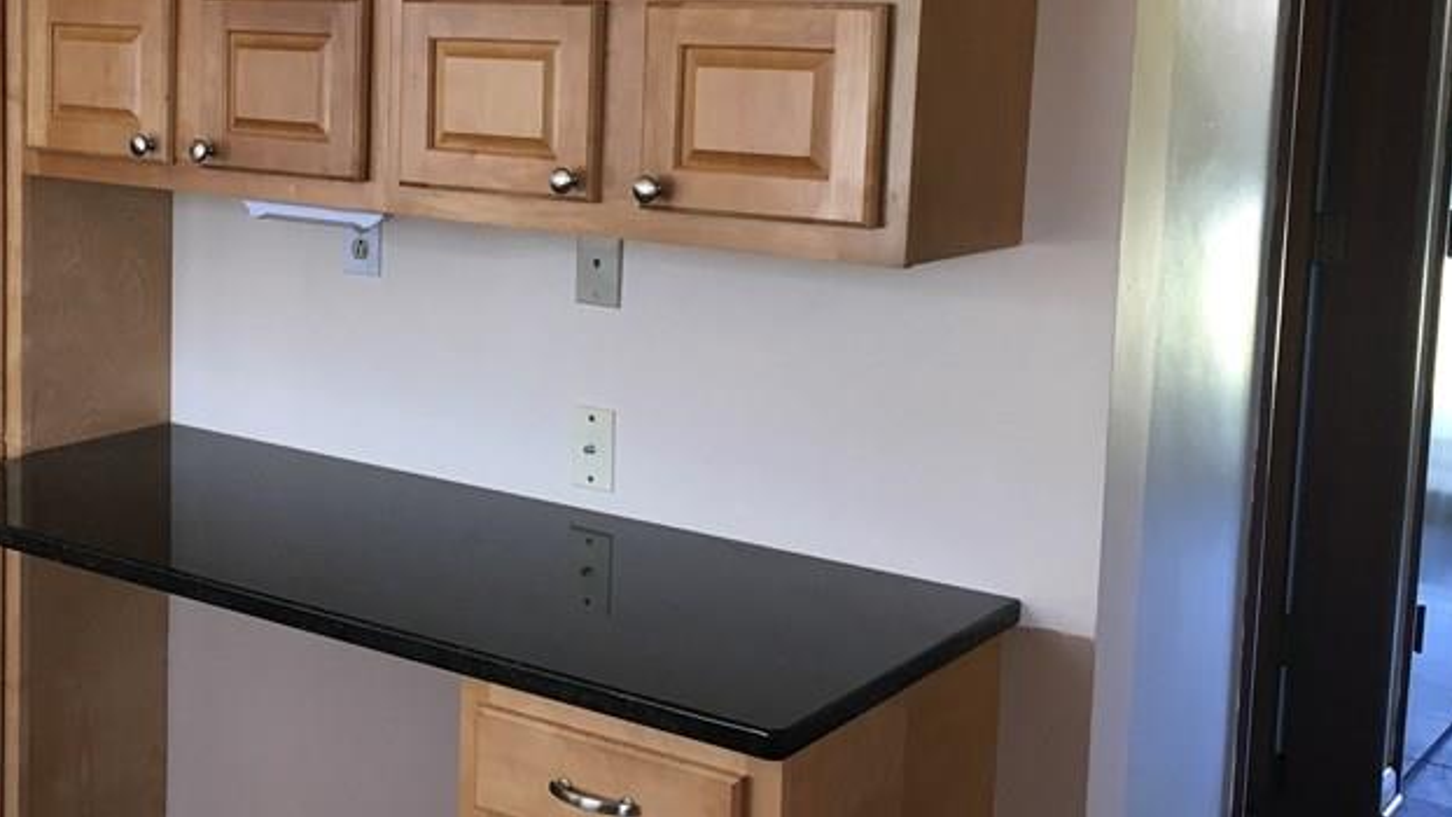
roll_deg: -1.3
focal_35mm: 52
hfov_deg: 39.0
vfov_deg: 22.9
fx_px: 2002
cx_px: 399
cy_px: 259
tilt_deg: -6.1
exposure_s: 1/30
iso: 64
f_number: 2.2
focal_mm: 4.15
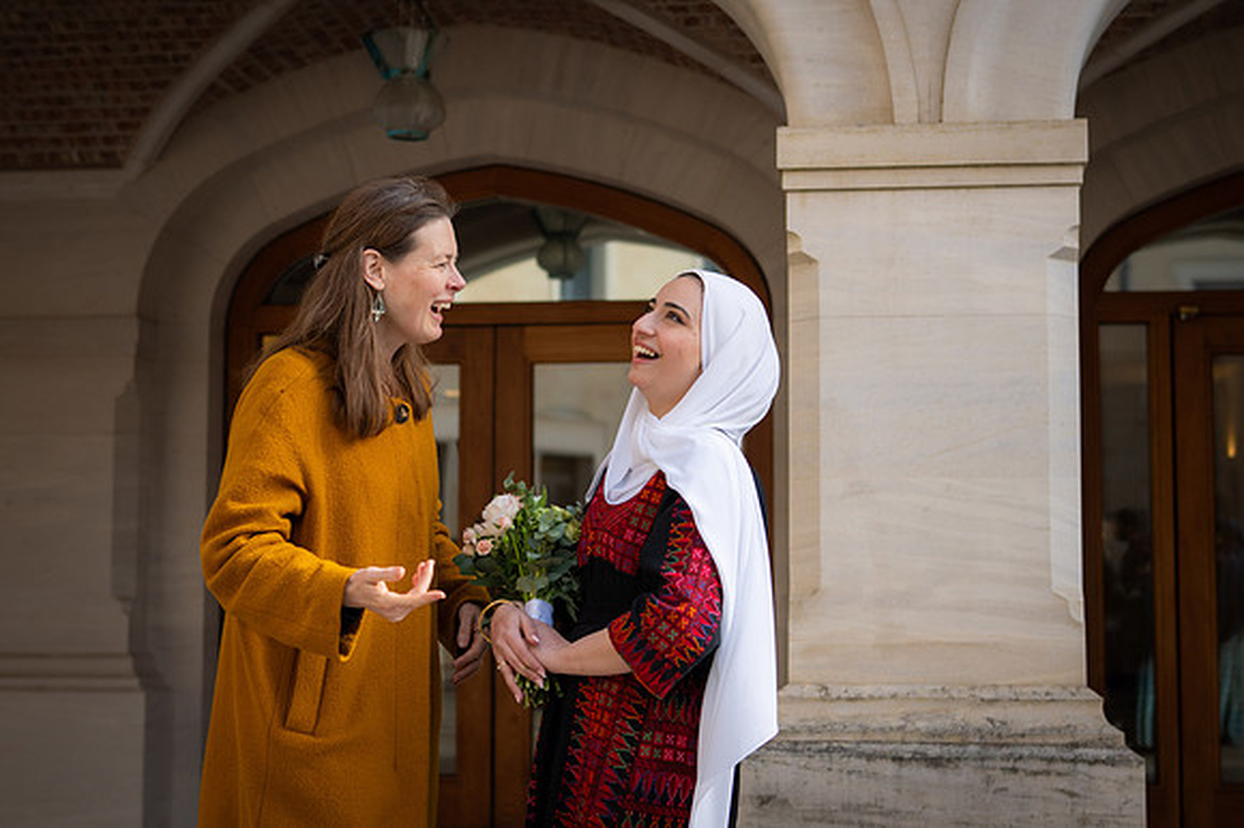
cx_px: 622
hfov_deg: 33.4
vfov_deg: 22.6
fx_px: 2072
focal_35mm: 60
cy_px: 414
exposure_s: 1/2000
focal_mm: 40
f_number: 2.8
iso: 200
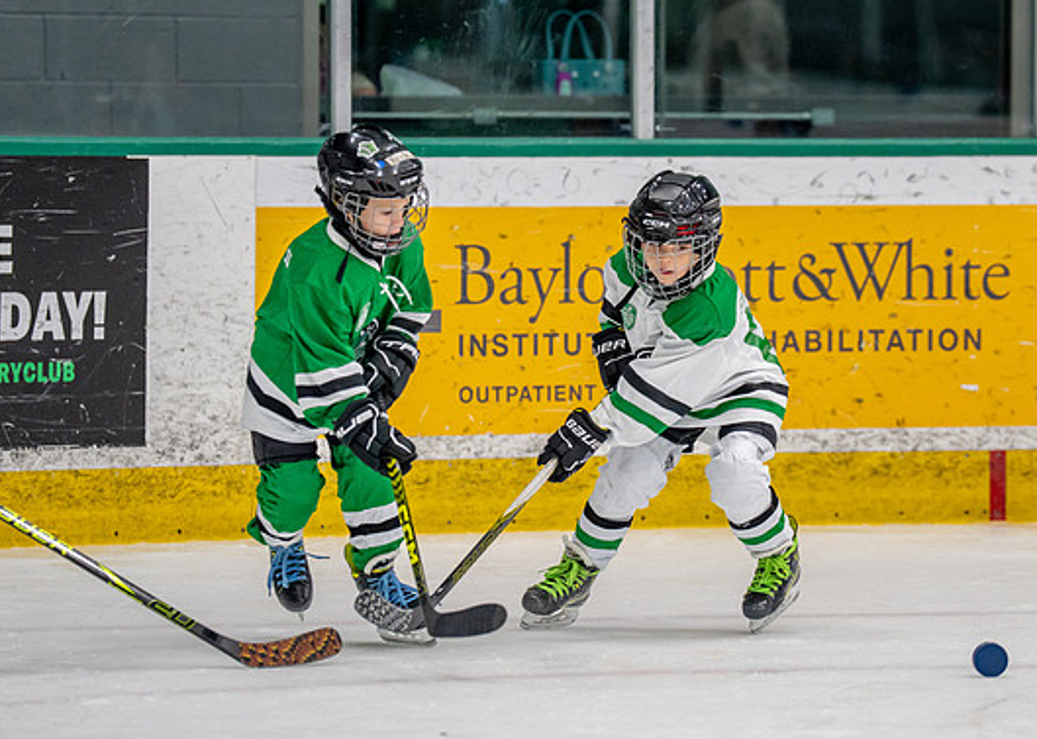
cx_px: 730
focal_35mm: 285
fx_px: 8387
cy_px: 345
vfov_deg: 5.0
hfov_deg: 7.1
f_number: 2.8
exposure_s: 1/1250
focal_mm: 157
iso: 1000
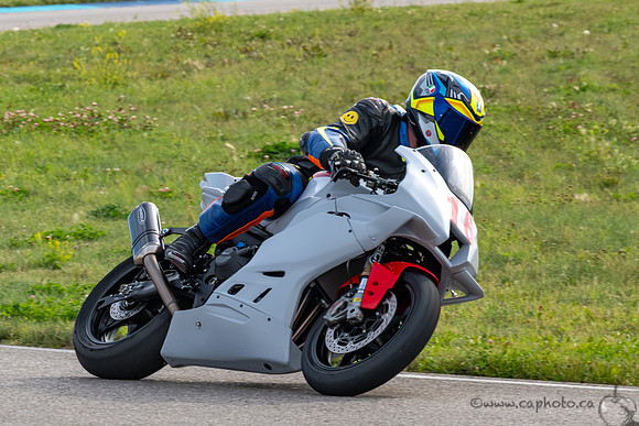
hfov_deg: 4.7
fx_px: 7727
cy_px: 253
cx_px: 83
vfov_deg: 3.2
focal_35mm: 435
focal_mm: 250
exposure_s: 1/800
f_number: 11
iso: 800
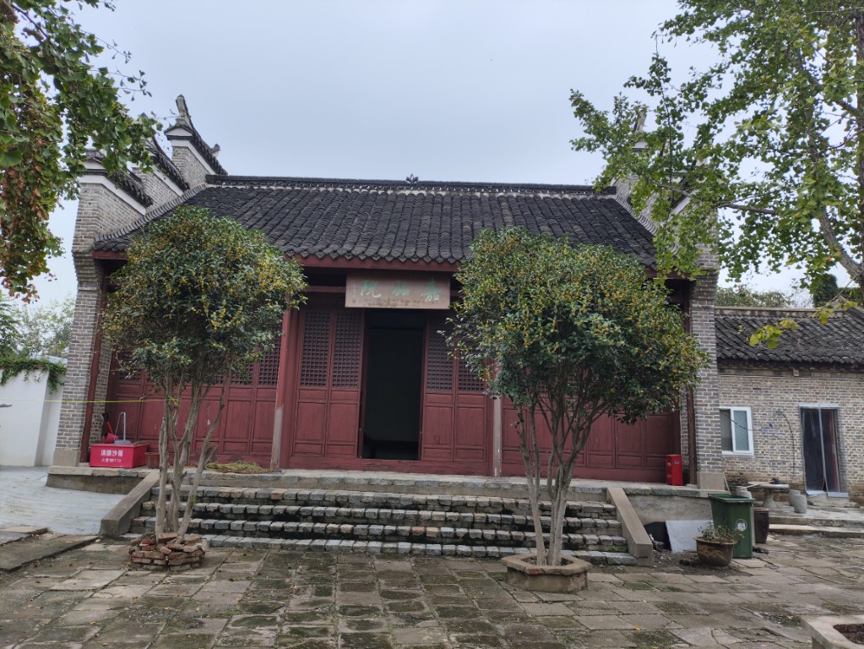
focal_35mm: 24
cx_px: 432
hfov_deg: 71.6
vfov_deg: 56.8
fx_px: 599
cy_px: 324
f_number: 1.8
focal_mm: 4.68
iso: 50
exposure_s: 1/1073
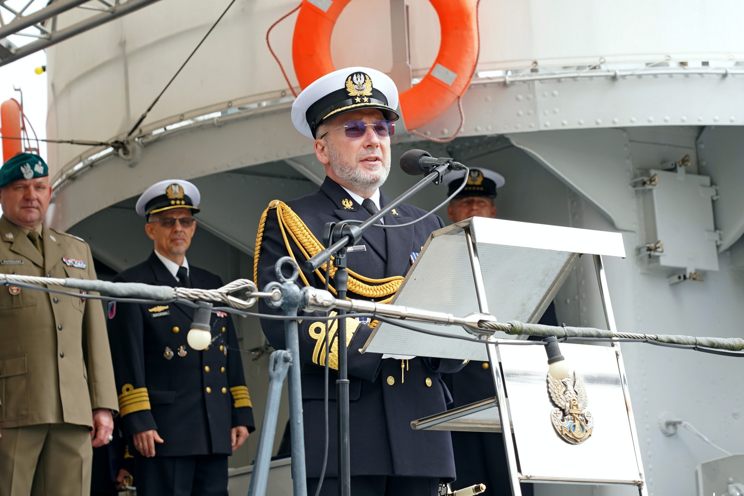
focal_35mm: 119
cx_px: 368
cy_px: 242
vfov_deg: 11.5
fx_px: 2459
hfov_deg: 17.2
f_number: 6.3
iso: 160
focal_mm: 105
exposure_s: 1/160
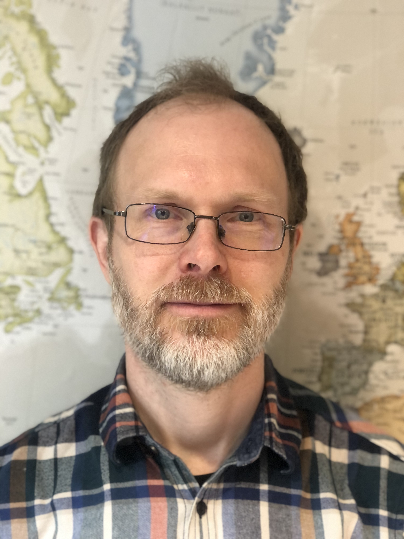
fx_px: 887
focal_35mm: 57
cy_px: 270
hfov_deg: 25.7
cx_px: 202
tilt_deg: -3.0
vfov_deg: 33.8
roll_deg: +0.2
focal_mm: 6.6
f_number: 2.8
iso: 250
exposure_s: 1/33
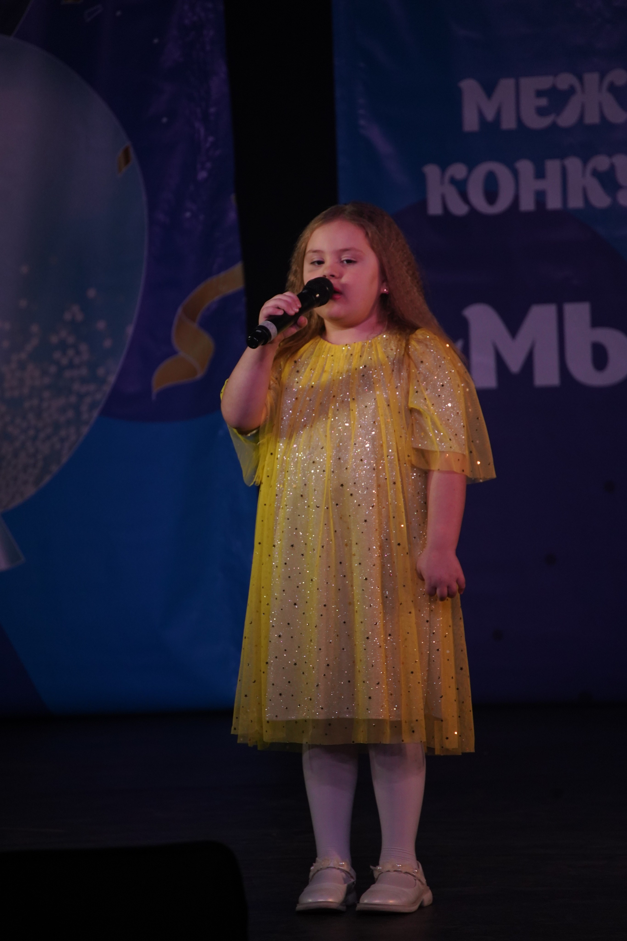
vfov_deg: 6.9
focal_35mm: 300
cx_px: 314
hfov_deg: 4.6
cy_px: 470
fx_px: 7837
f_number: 6.3
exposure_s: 1/400
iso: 2000
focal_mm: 300
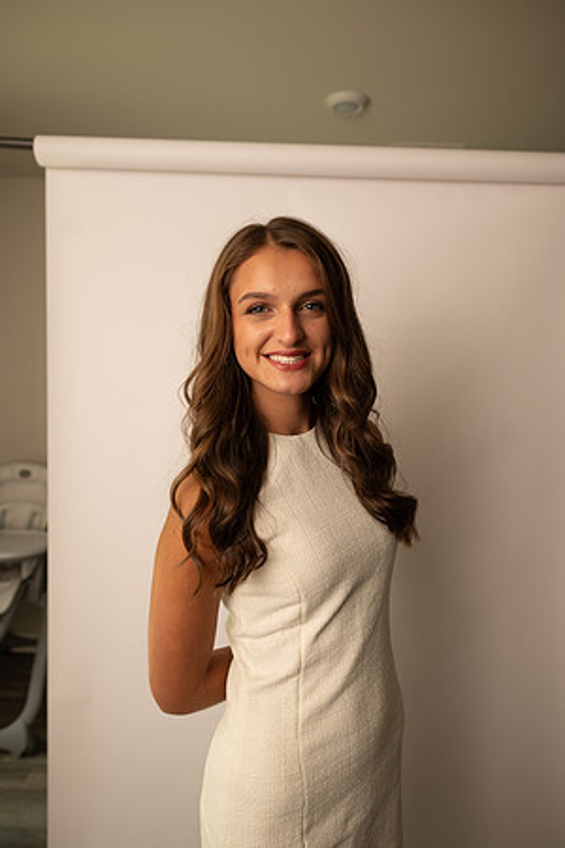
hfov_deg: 53.1
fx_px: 565
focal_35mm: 24
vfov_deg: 73.7
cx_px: 282
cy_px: 424
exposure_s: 1/160
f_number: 3.2
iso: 100
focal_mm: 24
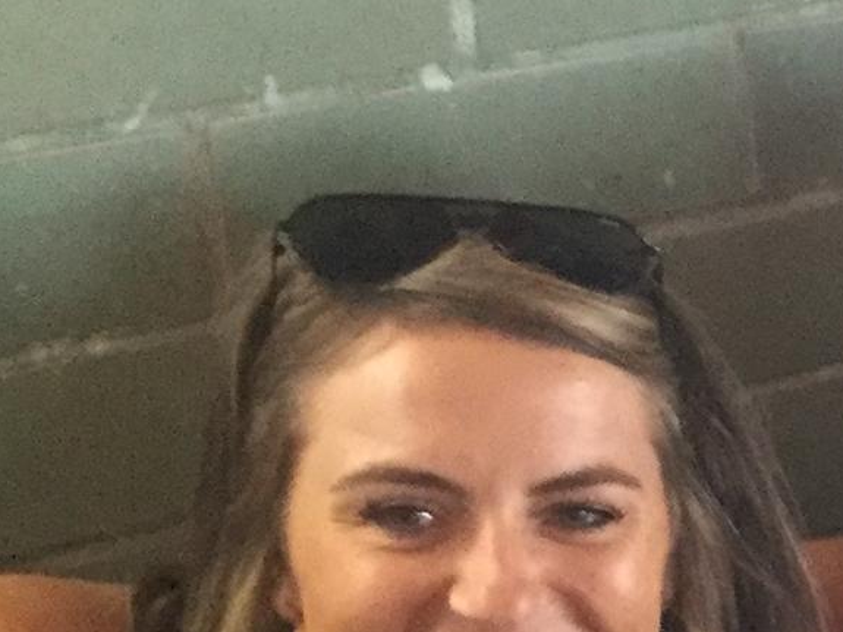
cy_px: 739
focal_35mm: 138
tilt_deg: -26.3
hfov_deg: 12.8
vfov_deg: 10.6
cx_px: 1567
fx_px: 3360
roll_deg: -3.9
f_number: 2.4
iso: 200
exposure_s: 1/17
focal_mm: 3.3
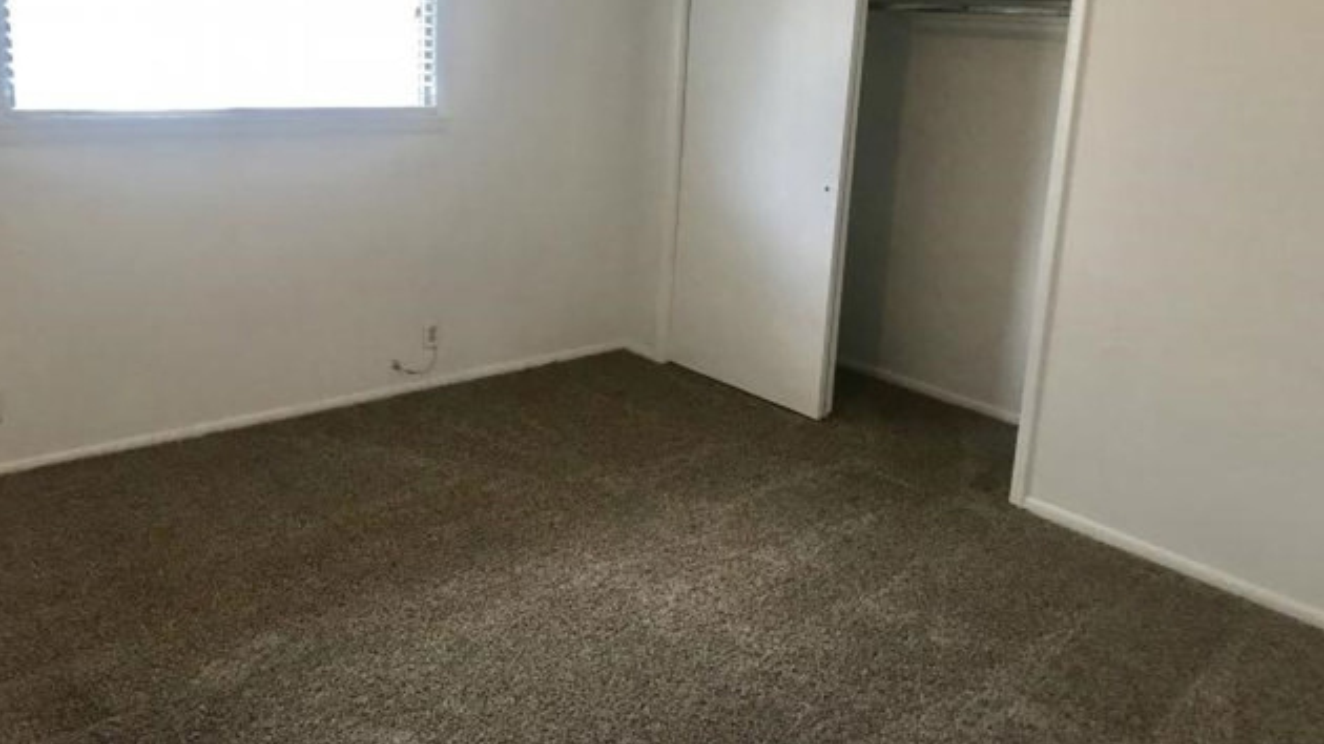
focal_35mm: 31
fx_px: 1088
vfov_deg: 37.4
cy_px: 259
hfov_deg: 62.6
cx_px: 656
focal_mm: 3.99
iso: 32
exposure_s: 1/30
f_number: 1.8
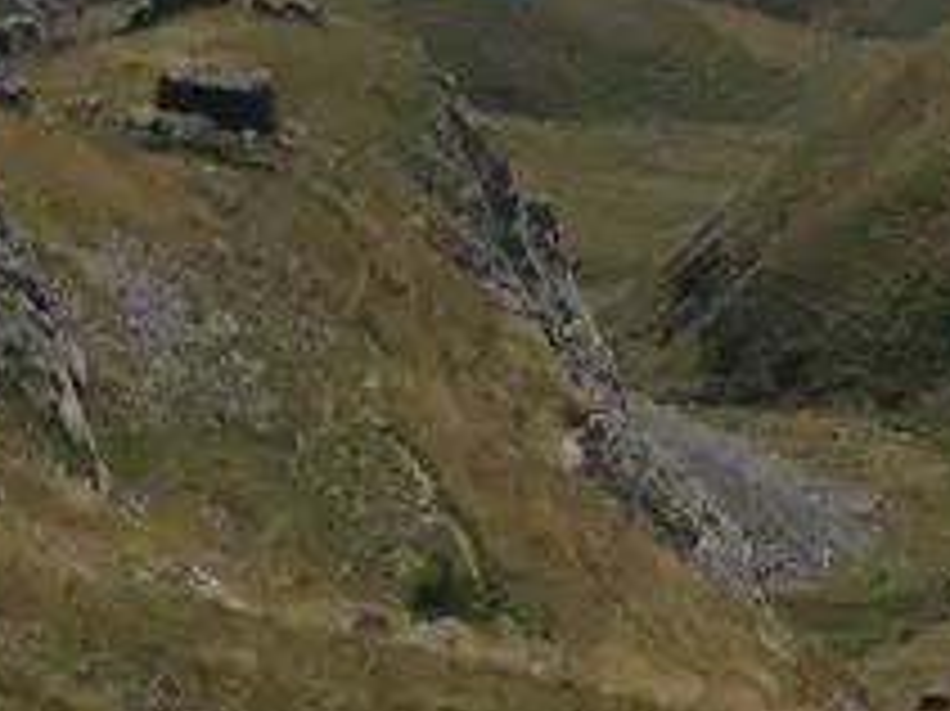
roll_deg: +2.1
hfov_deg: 10.1
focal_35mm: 188
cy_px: -468
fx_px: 5157
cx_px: 1481
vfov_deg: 7.7
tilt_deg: -2.5
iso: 50
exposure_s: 1/3390
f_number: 2.4
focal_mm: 4.12
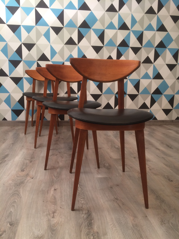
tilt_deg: -16.4
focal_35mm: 29
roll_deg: -0.5
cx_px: 90
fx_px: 200
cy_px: 120
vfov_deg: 61.7
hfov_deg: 48.2
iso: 50
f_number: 2.2
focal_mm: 4.15
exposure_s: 1/33
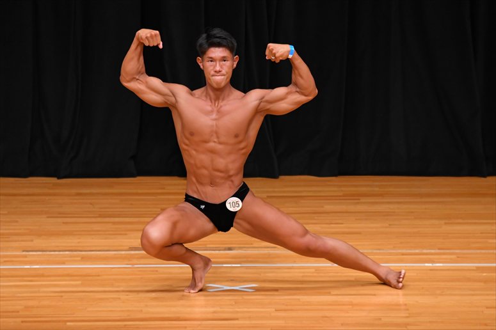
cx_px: 248
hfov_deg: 6.0
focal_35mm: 345
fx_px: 4751
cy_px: 165
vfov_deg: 4.0
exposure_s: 1/400
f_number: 5.6
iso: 3200
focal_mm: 230
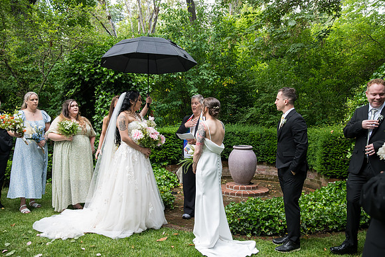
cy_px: 128
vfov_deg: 42.3
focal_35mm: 31
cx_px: 192
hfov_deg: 60.3
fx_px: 332
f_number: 4
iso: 1000
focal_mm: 31
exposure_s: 1/400
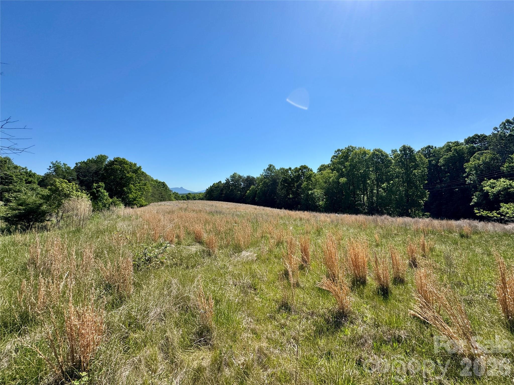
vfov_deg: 85.7
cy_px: 192
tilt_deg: -0.8
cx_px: 257
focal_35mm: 14
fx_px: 208
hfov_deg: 102.1
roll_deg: +0.0
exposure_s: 1/2415
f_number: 2.2
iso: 50
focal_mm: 2.22
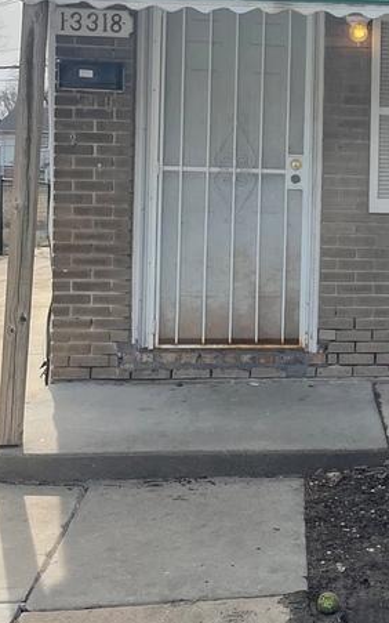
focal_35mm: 66
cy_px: 207
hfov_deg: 18.2
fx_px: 1119
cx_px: 530
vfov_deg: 30.8
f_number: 1.6
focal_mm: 4.2
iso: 32
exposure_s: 1/5291
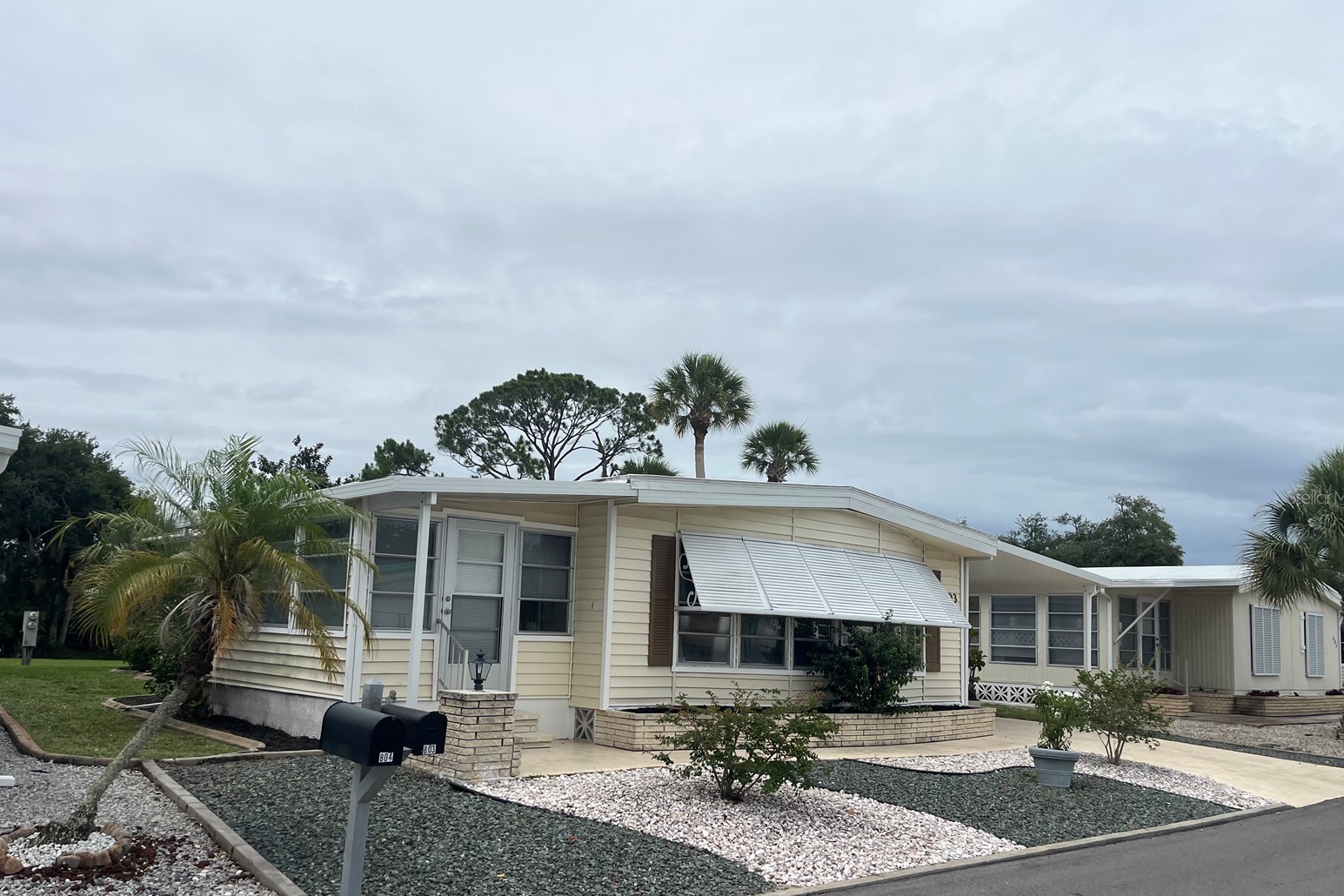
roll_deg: -2.8
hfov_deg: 65.5
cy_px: 497
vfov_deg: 46.3
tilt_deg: +6.6
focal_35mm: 28
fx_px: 1045
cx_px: 672
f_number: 1.6
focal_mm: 5.1
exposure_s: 1/9901
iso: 50
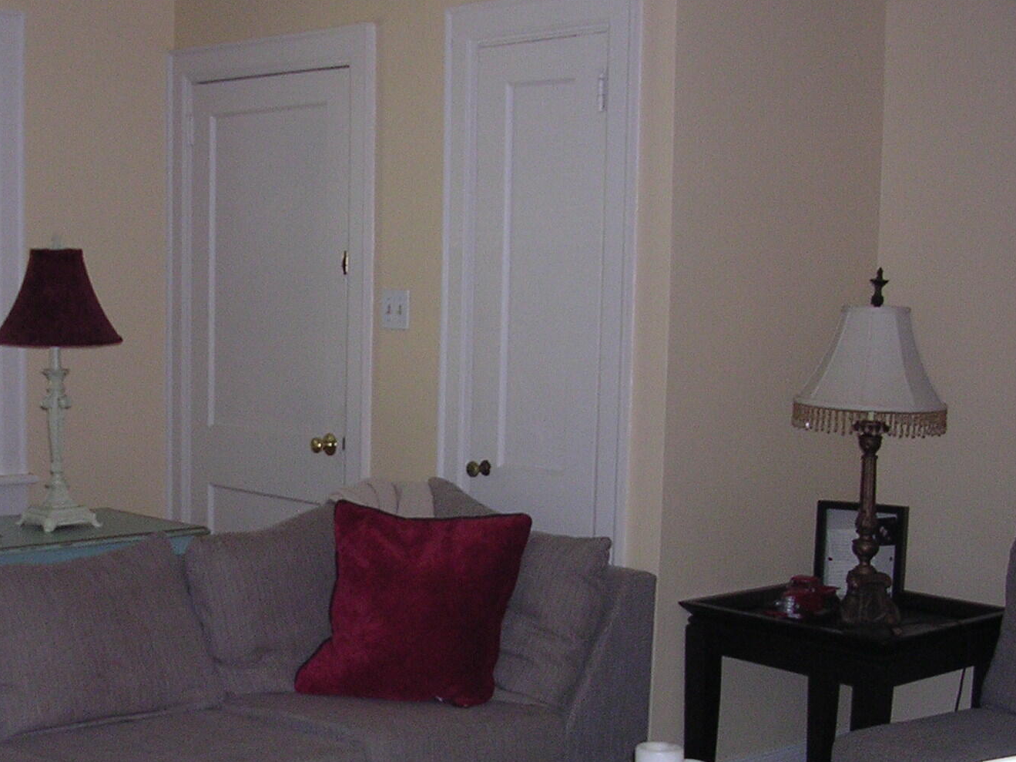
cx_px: 243
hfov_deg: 32.0
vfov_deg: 24.6
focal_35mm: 59
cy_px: 537
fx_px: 1732
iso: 227
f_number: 2.8
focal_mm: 5.8
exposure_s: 1/60.1
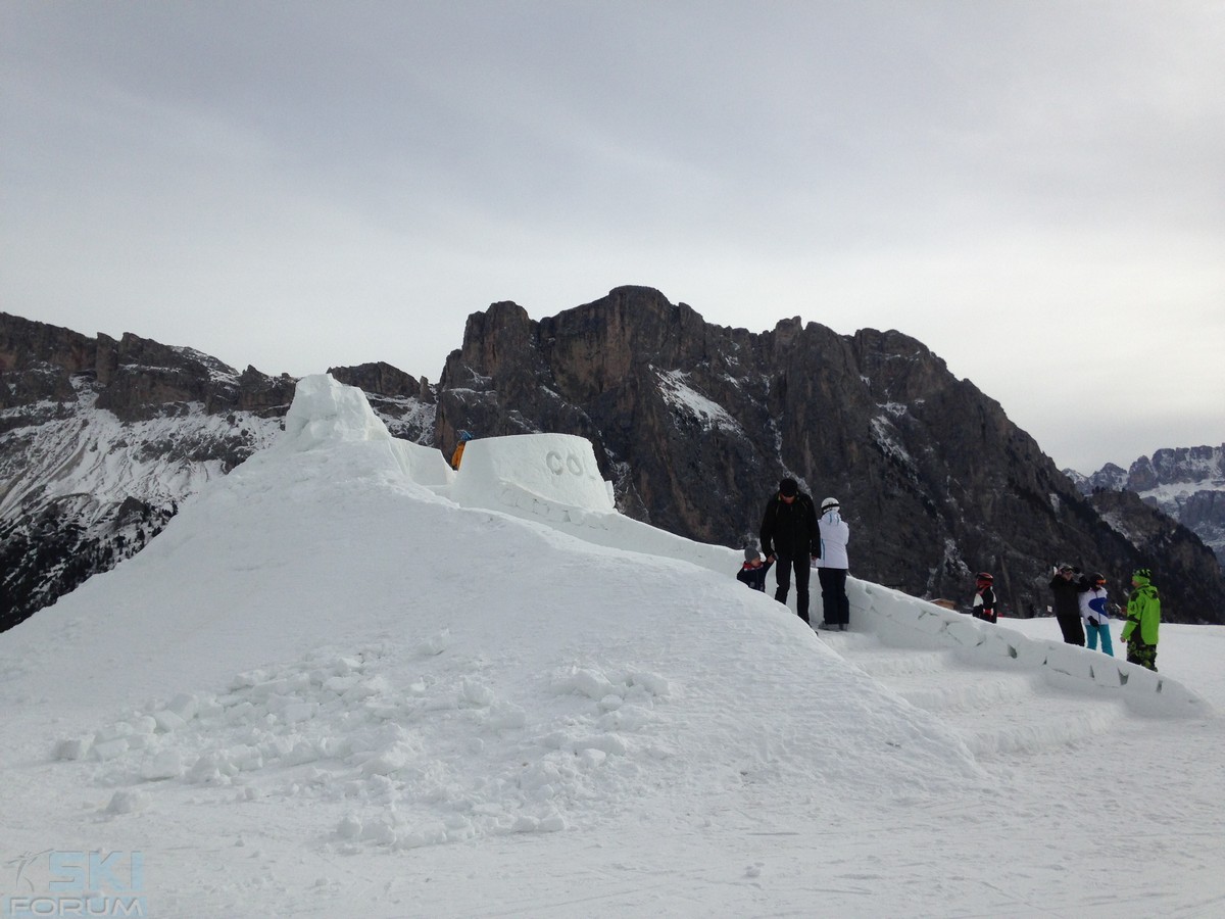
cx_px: 612
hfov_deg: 55.4
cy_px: 460
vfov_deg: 42.9
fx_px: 1168
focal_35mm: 33
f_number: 2.4
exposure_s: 1/2857
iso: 50
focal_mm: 4.12
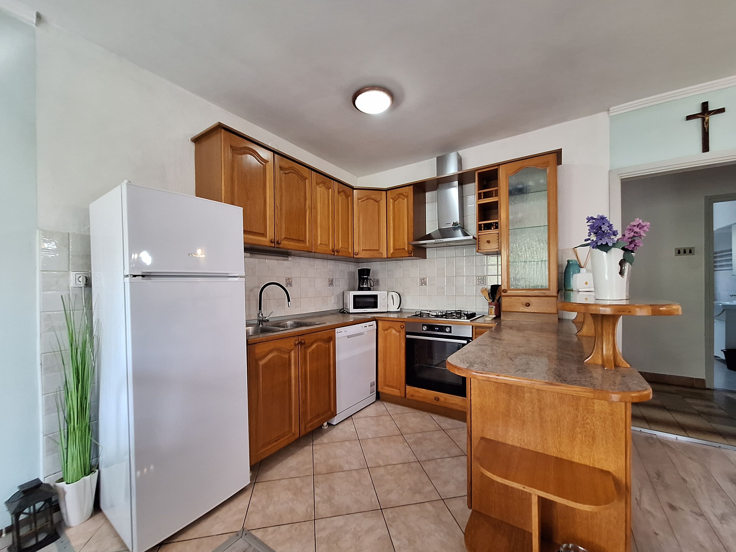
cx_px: 368
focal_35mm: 13
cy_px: 276
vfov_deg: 89.9
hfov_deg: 106.2
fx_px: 276
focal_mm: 1.74
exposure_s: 1/25
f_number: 2.2
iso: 200
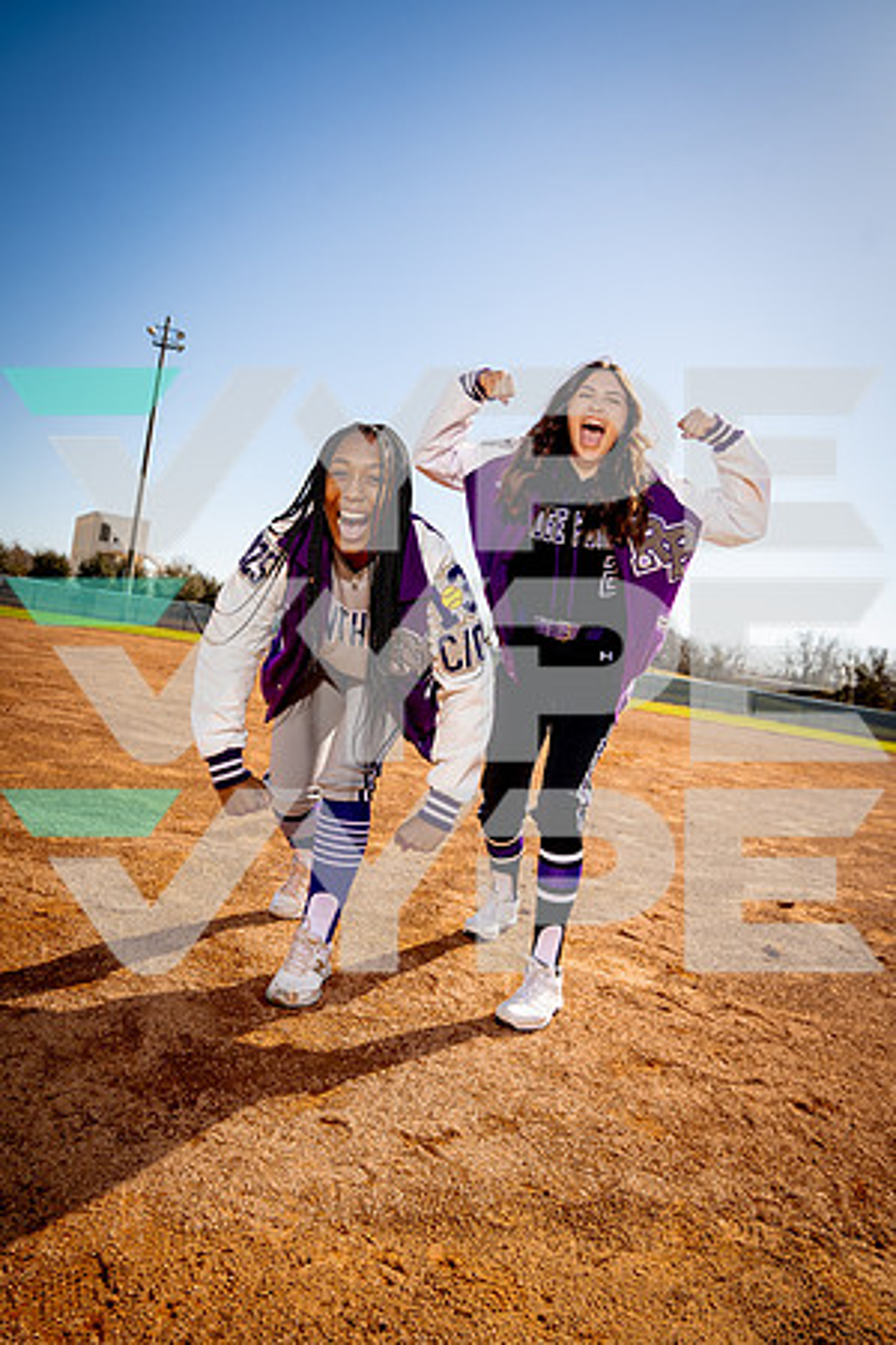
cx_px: 448
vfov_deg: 73.7
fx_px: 896
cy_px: 672
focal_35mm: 24
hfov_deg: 53.1
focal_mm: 24
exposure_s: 1/250
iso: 100
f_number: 5.6
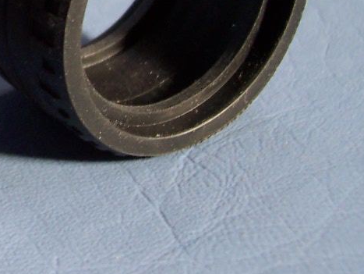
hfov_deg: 19.3
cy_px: 9
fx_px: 1000
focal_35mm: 95
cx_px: -85
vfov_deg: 15.3
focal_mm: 5.6
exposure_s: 1/60
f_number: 2.8
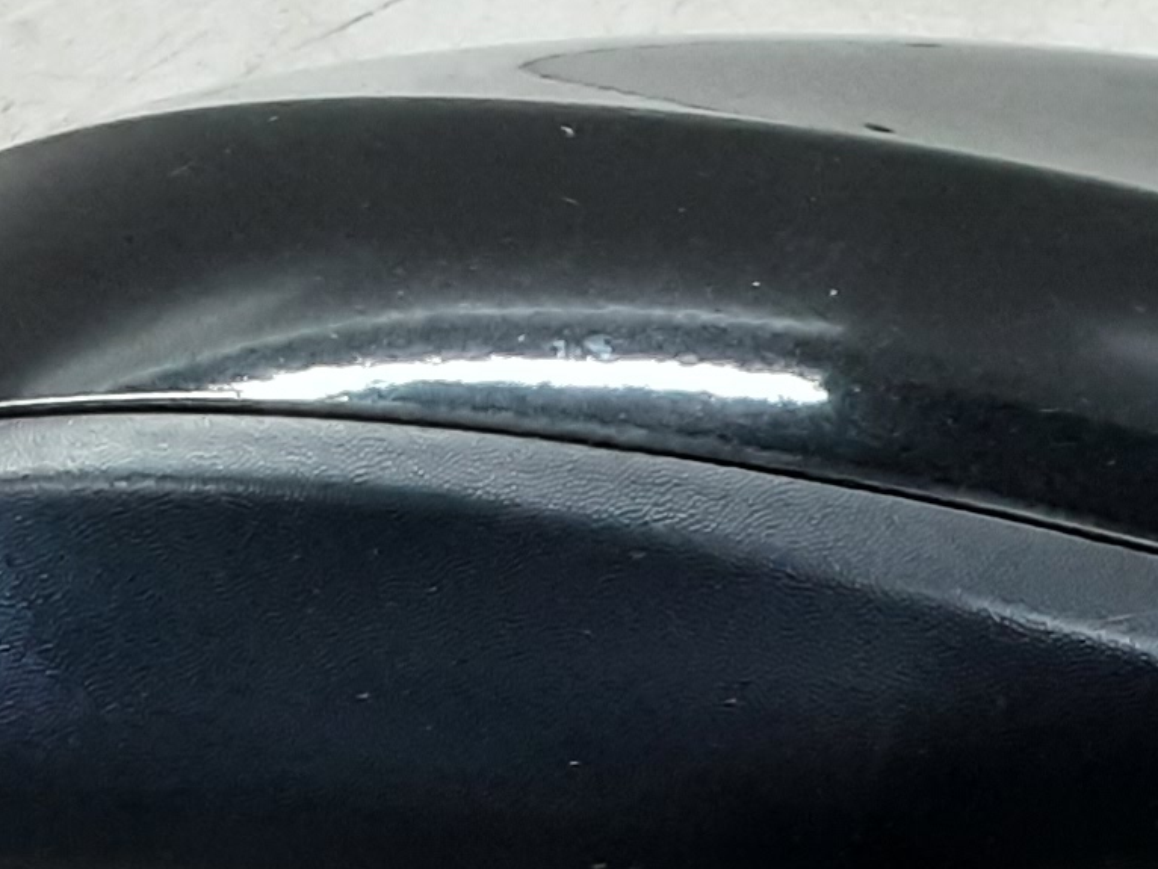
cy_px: 945
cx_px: 1099
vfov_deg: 12.7
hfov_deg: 16.8
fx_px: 3848
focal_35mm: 115
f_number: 1.9
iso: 160
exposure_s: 1/50
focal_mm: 2.91
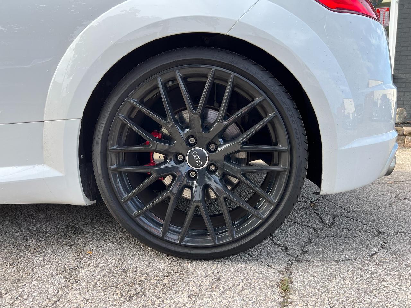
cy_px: 154
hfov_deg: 67.3
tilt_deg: -6.9
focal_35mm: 26
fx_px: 309
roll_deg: -0.2
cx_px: 206
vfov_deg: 53.1
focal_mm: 5.7
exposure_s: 1/639
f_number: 1.5
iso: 50
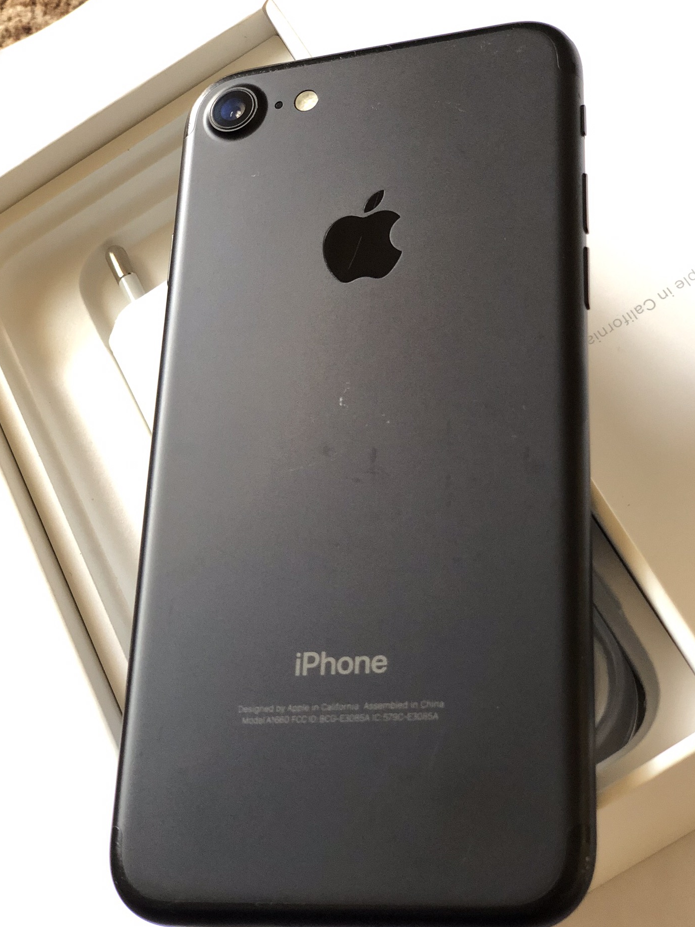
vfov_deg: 35.5
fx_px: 1445
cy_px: 469
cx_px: 355
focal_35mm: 54
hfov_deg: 27.0
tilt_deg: -58.8
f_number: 2.4
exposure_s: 1/20
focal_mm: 6
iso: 160
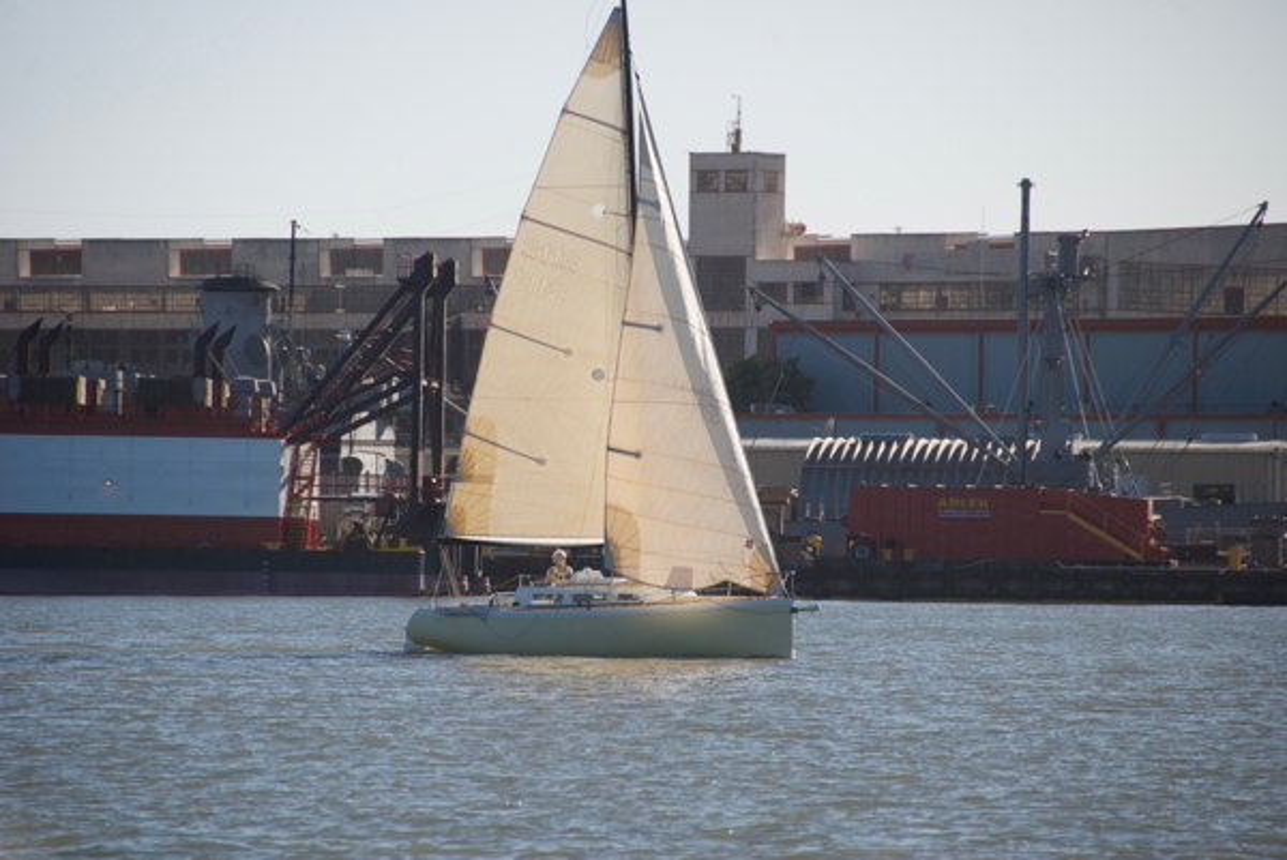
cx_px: 644
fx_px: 10732
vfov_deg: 4.6
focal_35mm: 300
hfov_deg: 6.9
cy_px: 430
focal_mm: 200
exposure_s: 1/1250
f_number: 5.6
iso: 250
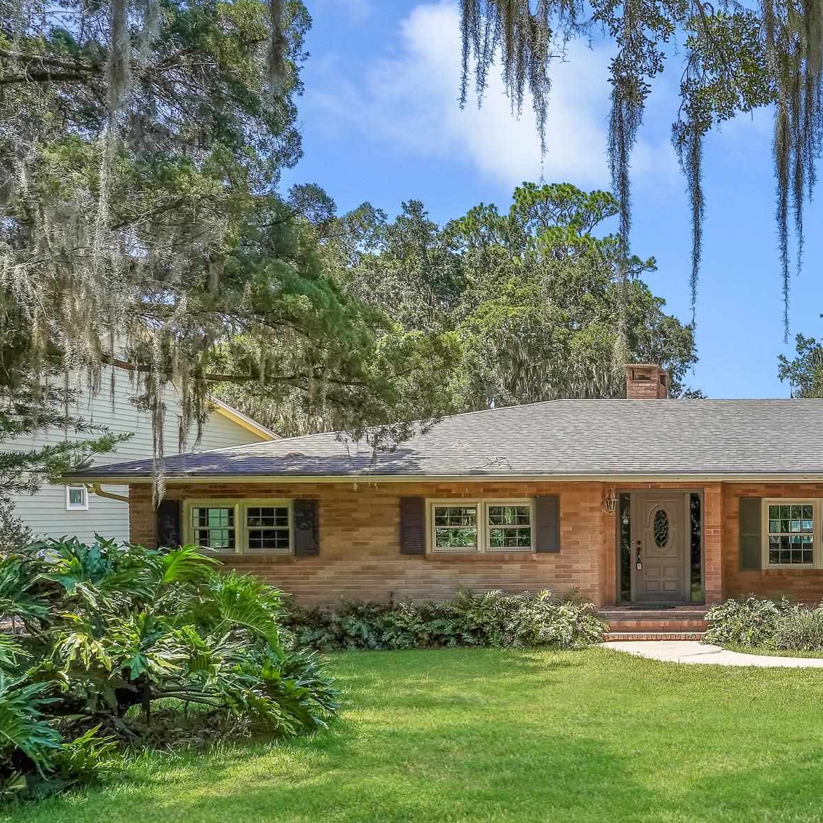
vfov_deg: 43.5
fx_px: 1022
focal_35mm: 38
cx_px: 847
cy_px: 522
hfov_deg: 38.3
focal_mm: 21
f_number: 16
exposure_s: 1/30
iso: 100
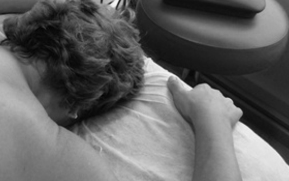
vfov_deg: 21.9
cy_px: 60
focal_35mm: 59
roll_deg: -2.1
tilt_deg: -39.2
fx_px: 465
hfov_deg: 32.8
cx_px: 30
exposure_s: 1/33
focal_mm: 4.15
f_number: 2.2
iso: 125
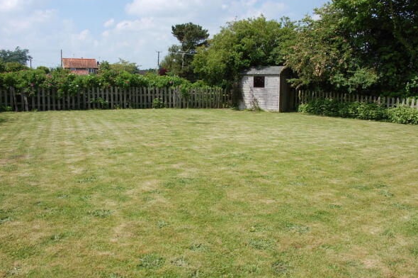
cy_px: 137
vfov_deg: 43.5
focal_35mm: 30
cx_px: 216
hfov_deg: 62.0
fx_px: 348
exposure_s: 1/320
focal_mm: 18
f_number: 9
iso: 200
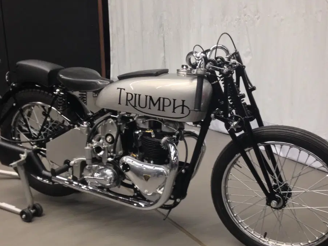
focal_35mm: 44
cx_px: 163
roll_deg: -1.4
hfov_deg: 42.9
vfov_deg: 32.6
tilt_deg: -20.9
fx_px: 417
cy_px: 160
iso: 125
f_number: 2.4
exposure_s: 1/20
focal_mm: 4.12
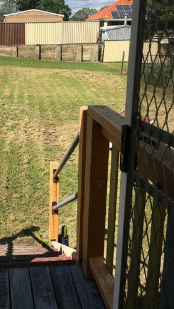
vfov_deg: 49.2
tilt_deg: -15.8
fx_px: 336
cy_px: 132
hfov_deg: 28.2
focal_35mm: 41
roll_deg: -0.9
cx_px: 27
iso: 25
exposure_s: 1/1832
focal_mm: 4.15
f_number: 2.2
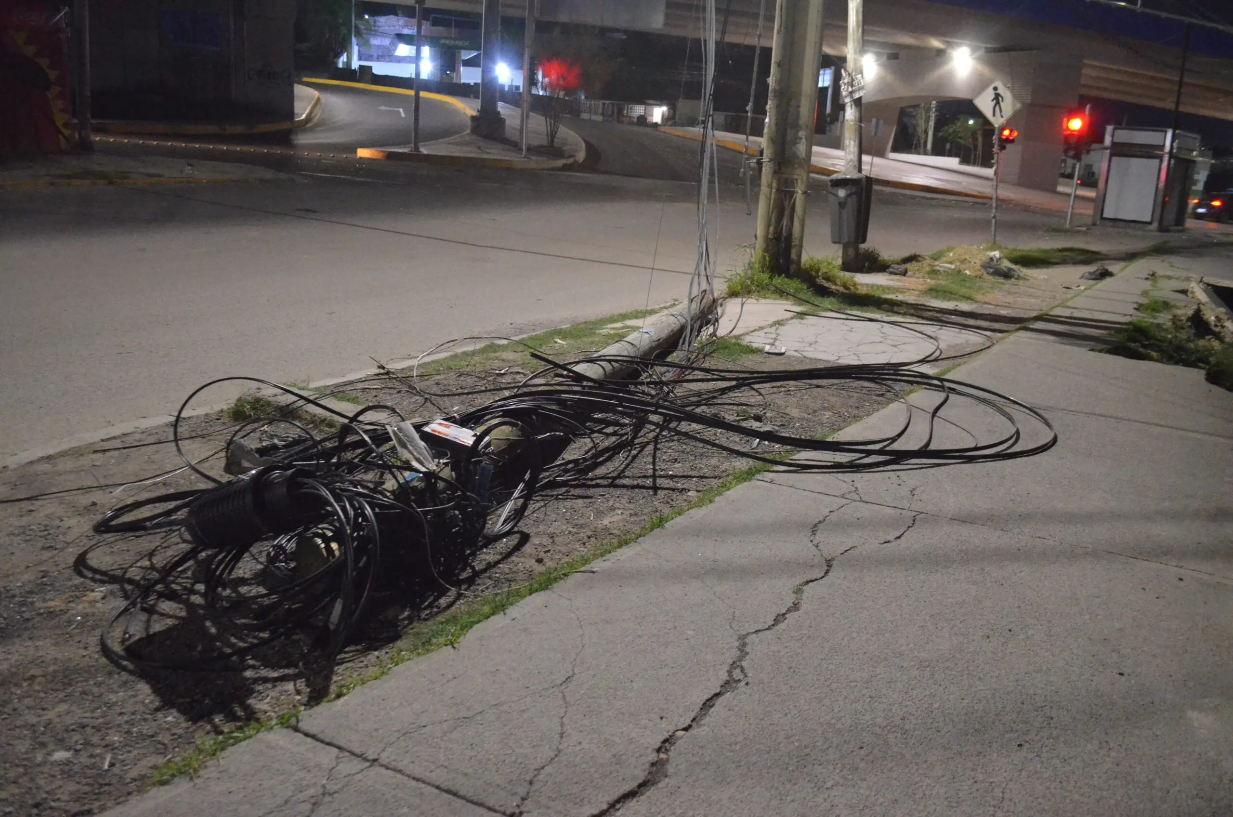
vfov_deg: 43.4
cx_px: 616
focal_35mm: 30
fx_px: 1025
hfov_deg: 62.0
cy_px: 408
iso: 6400
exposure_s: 1/40
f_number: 4.5
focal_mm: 20
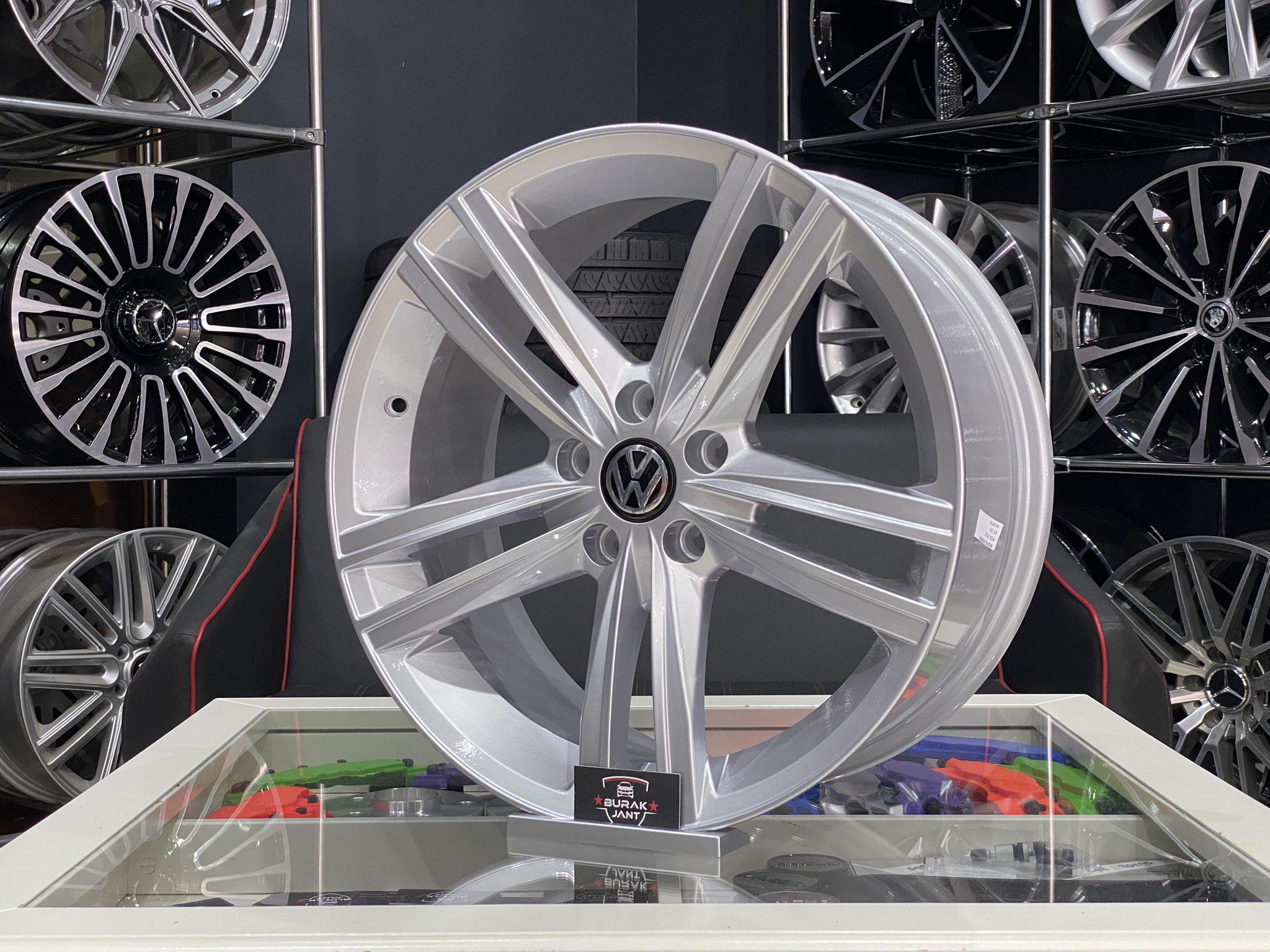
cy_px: 476
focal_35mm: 52
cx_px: 635
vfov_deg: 28.0
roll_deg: +0.1
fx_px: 1908
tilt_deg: -1.3
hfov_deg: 36.8
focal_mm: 6
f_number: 2
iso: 200
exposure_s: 1/50
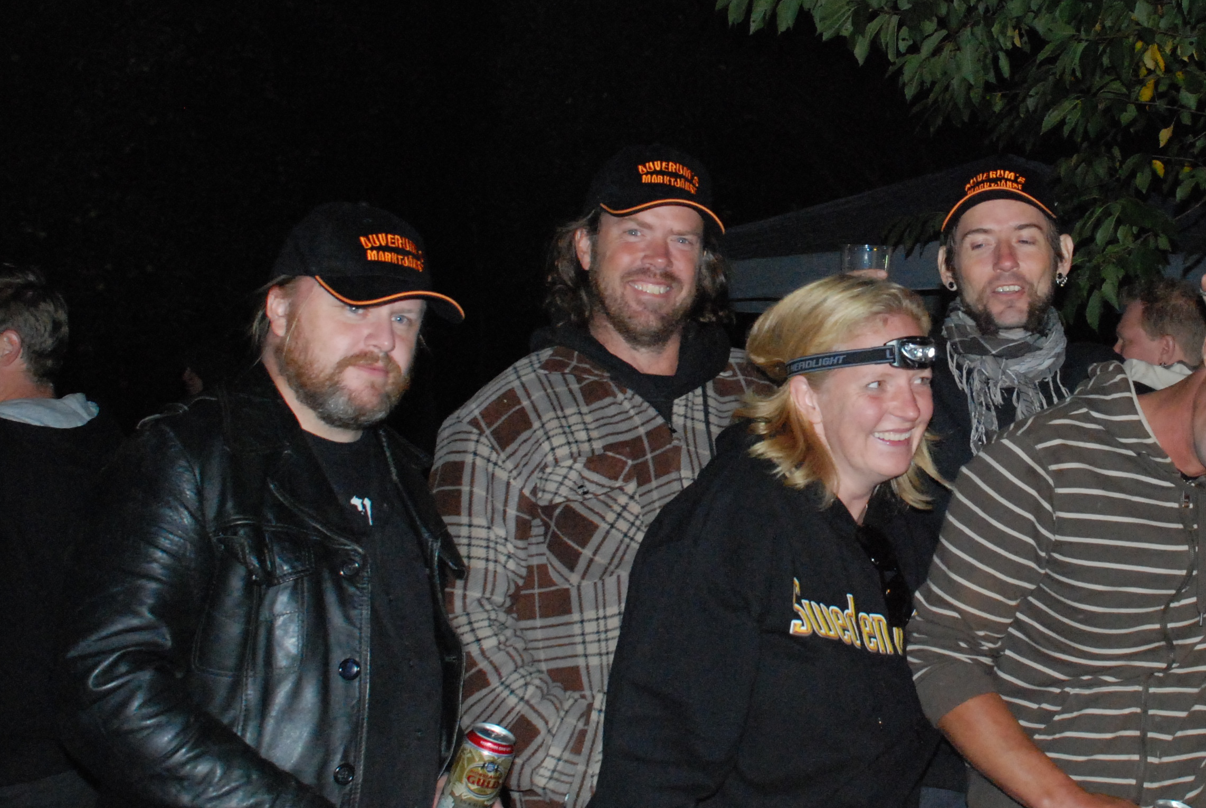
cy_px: 316
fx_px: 2046
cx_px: 917
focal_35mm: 61
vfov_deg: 22.3
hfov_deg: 32.2
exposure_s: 1/60
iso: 1600
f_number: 5.6
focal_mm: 24
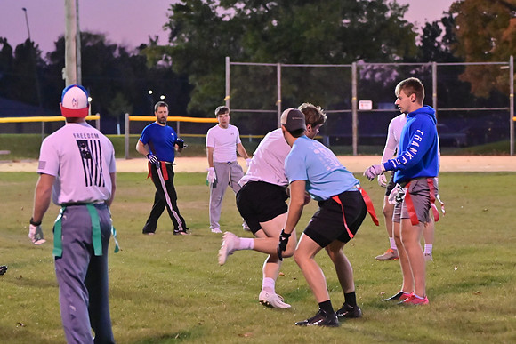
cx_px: 258
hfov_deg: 12.4
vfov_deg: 8.3
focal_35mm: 165
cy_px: 172
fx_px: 2365
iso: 6400
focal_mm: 110
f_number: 4
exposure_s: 1/500
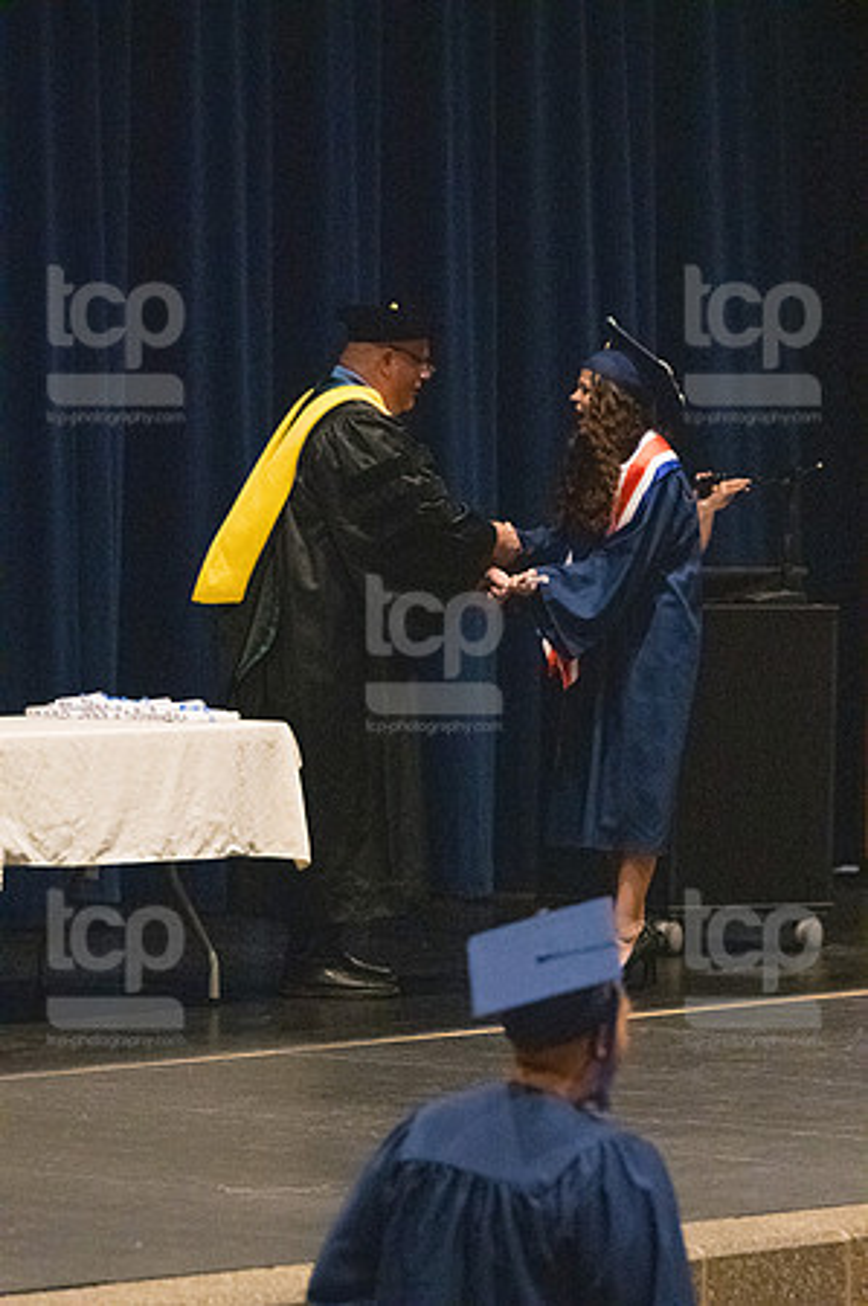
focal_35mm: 174
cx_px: 434
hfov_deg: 7.9
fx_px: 6307
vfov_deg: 11.8
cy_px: 653
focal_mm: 116
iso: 10000
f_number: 3.2
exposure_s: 1/400
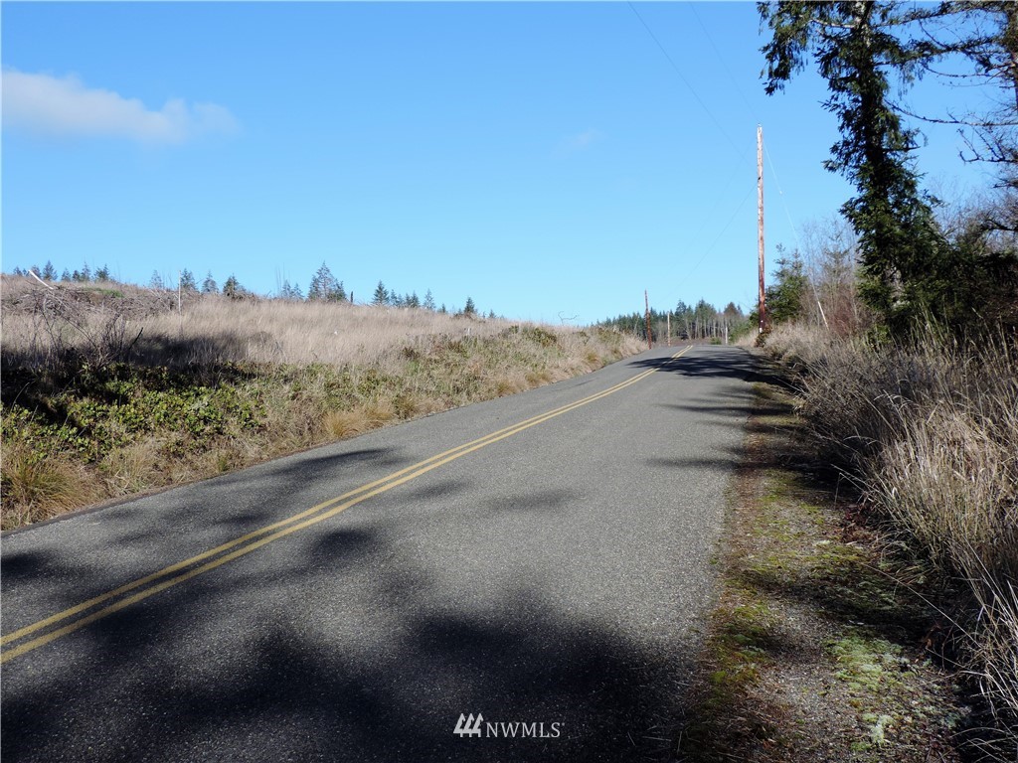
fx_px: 1176
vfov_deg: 36.0
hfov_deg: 46.8
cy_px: 382
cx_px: 509
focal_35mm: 40
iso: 80
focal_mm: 7.1
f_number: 3.3
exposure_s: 1/800
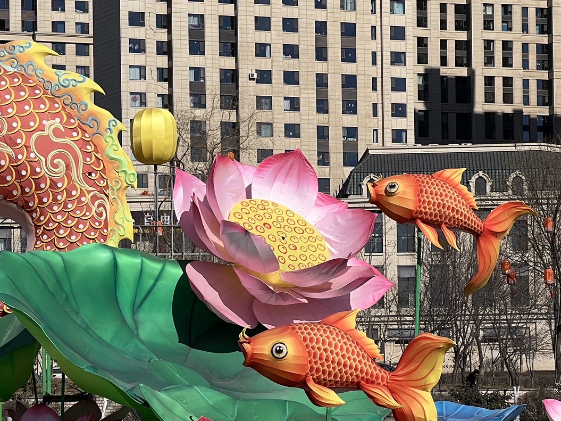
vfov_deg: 10.1
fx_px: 2366
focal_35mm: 146
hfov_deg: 13.5
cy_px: 285
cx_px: 105
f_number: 2.8
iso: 32
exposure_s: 1/1647
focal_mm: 9
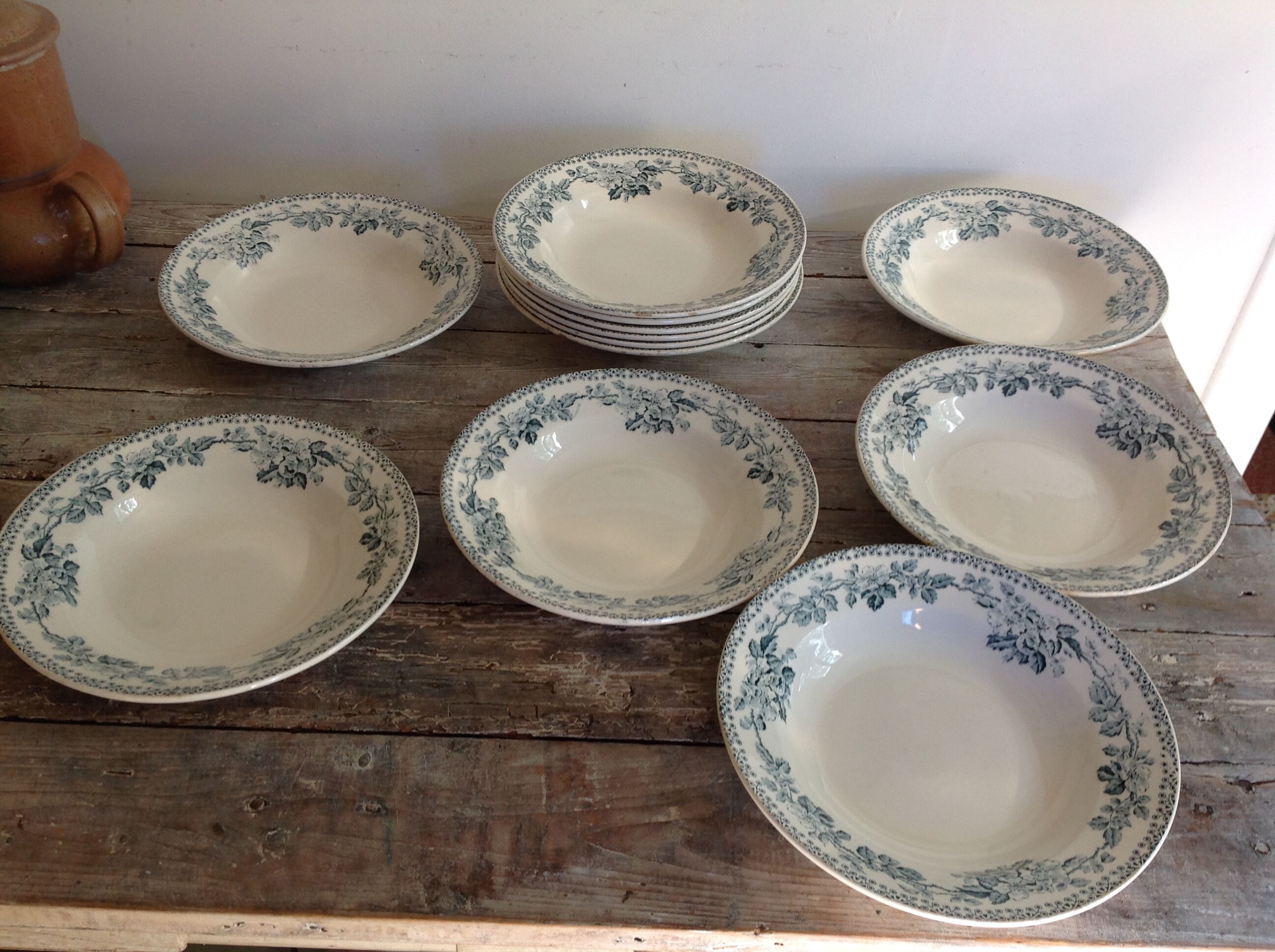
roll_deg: -3.6
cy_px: 476
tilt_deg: -41.7
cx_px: 638
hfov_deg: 52.7
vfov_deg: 40.6
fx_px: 1287
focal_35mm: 35
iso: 50
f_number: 2.4
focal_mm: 4.28
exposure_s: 1/24
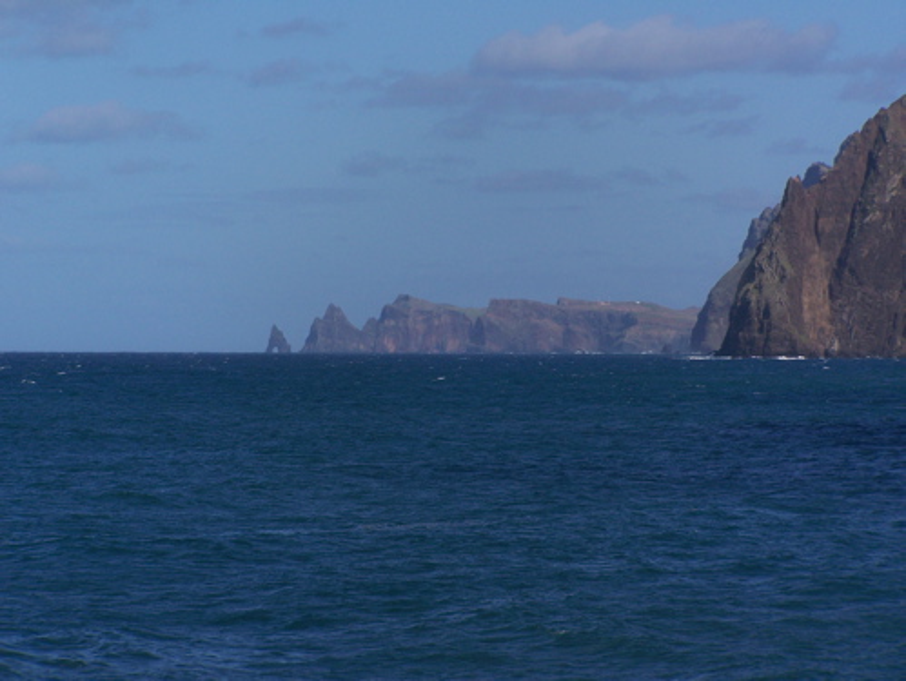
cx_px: 453
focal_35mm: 159
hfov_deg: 12.4
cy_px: 340
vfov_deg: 9.3
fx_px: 4164
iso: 80
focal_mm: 26.4
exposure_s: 1/640
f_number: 6.3
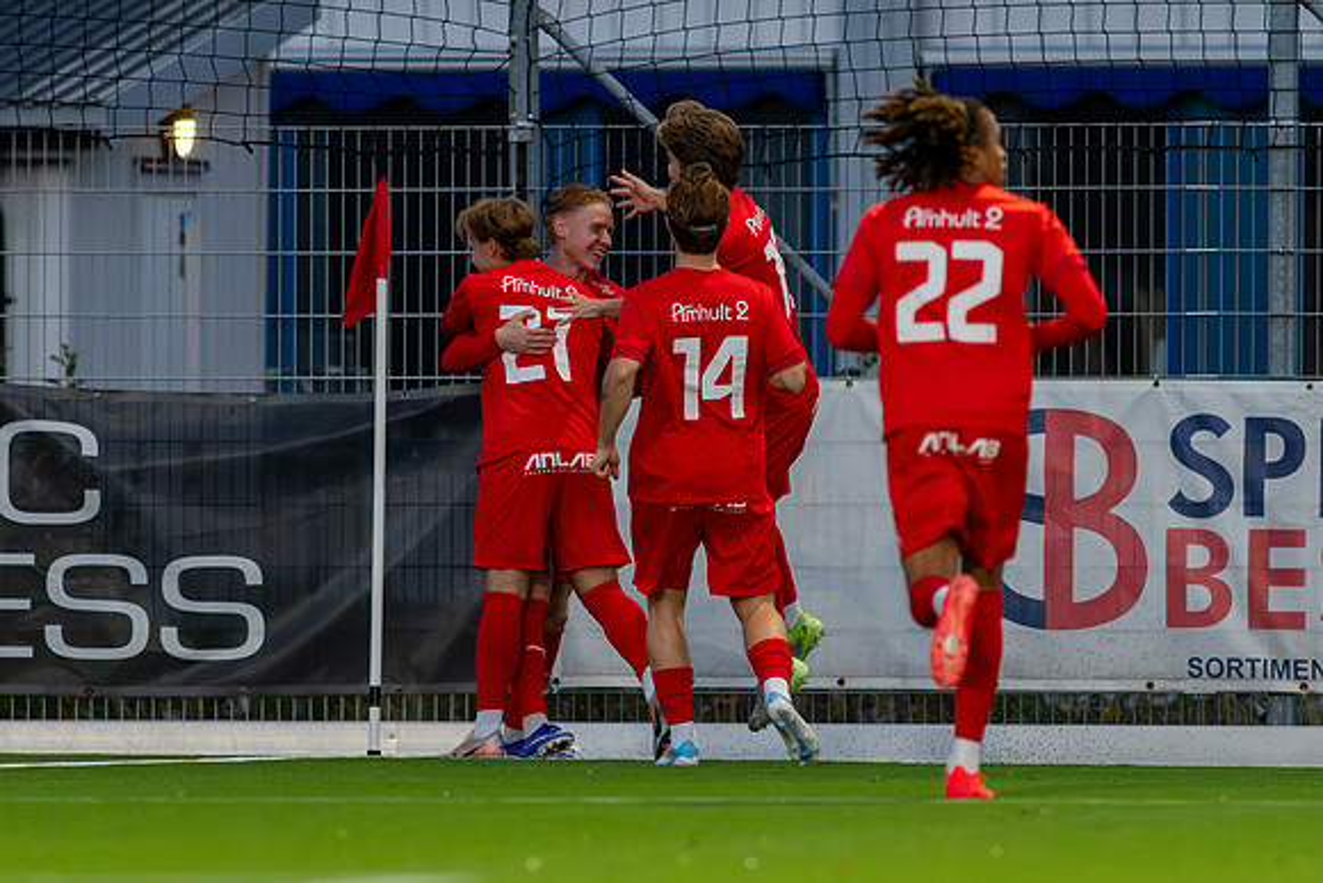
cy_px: 442
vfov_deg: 2.2
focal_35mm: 637
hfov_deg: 3.2
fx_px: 23409
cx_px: 662
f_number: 3.2
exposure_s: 1/1000
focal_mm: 300
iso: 8000
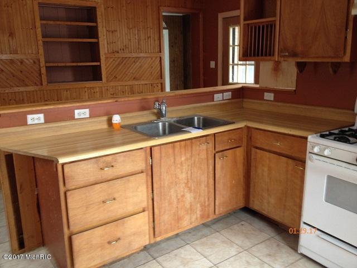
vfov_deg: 40.7
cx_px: 178
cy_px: 134
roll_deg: +1.5
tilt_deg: -14.4
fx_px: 361
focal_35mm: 35
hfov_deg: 52.6
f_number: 2.4
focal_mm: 4.28
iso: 64
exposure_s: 1/20
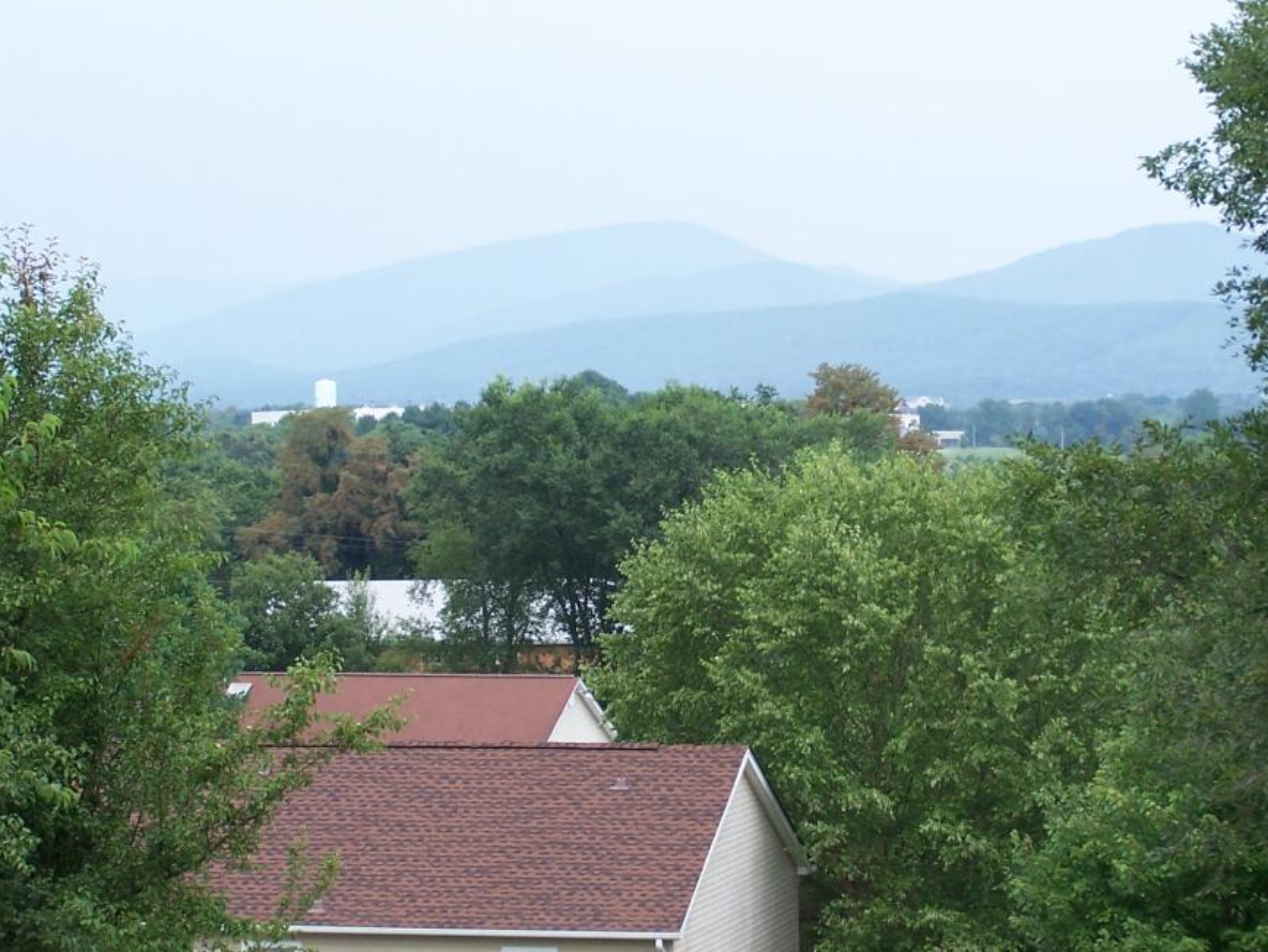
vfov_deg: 12.3
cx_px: 816
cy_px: 396
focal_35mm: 121
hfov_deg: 16.2
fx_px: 4434
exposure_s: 1/250
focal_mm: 13.7
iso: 80
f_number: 3.2
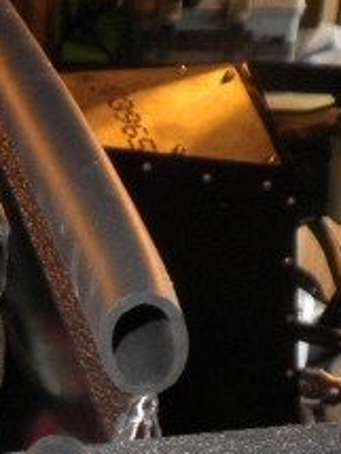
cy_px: 554
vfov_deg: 19.0
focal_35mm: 97
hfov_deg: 14.0
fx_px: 1272
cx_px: -225
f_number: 2.6
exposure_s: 1/30
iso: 160
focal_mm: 4.7
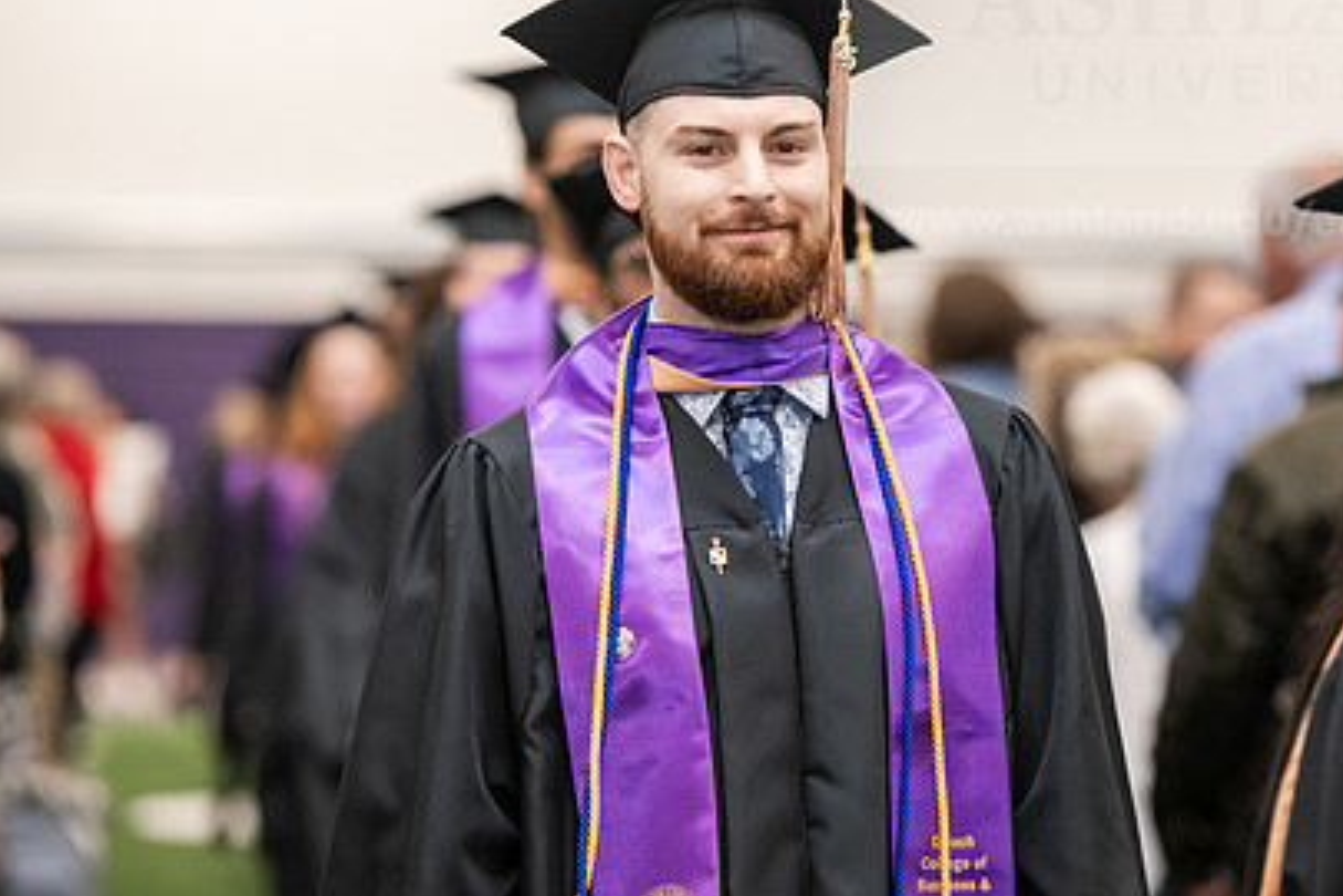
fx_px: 8020
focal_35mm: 215
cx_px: 739
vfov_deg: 6.4
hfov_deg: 9.6
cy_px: 290
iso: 2500
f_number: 3.2
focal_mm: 150
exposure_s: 1/200
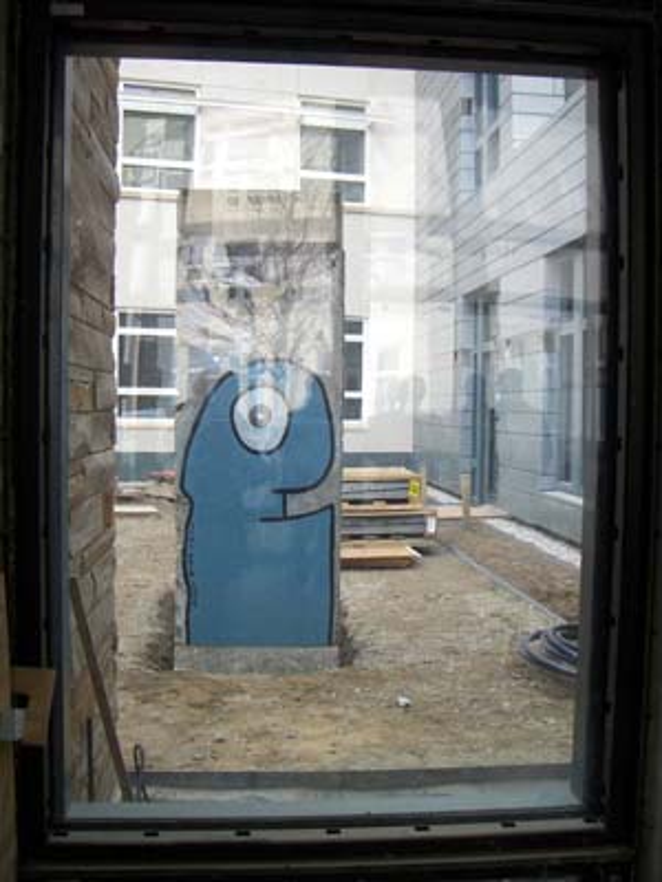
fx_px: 969
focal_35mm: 38
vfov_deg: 49.0
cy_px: 441
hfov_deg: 37.7
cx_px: 331
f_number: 2.7
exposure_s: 1/80
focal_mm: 6.2
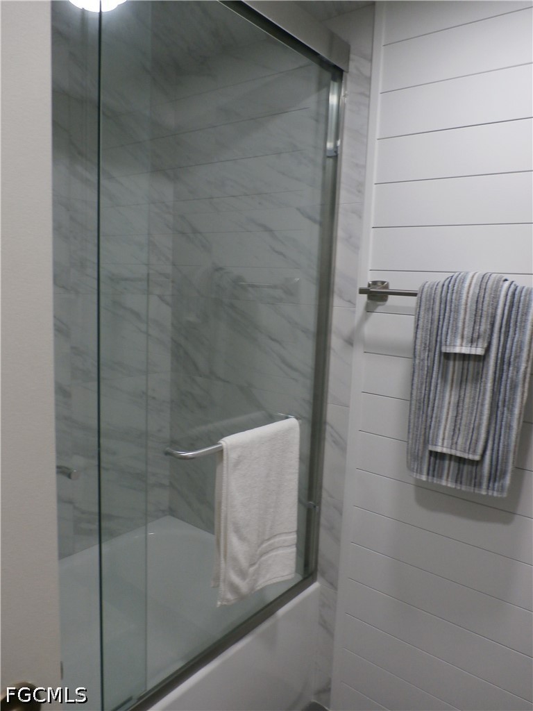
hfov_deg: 54.9
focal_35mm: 25
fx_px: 513
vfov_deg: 69.4
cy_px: 356
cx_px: 266
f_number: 3
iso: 200
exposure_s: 1/50
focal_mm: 4.5
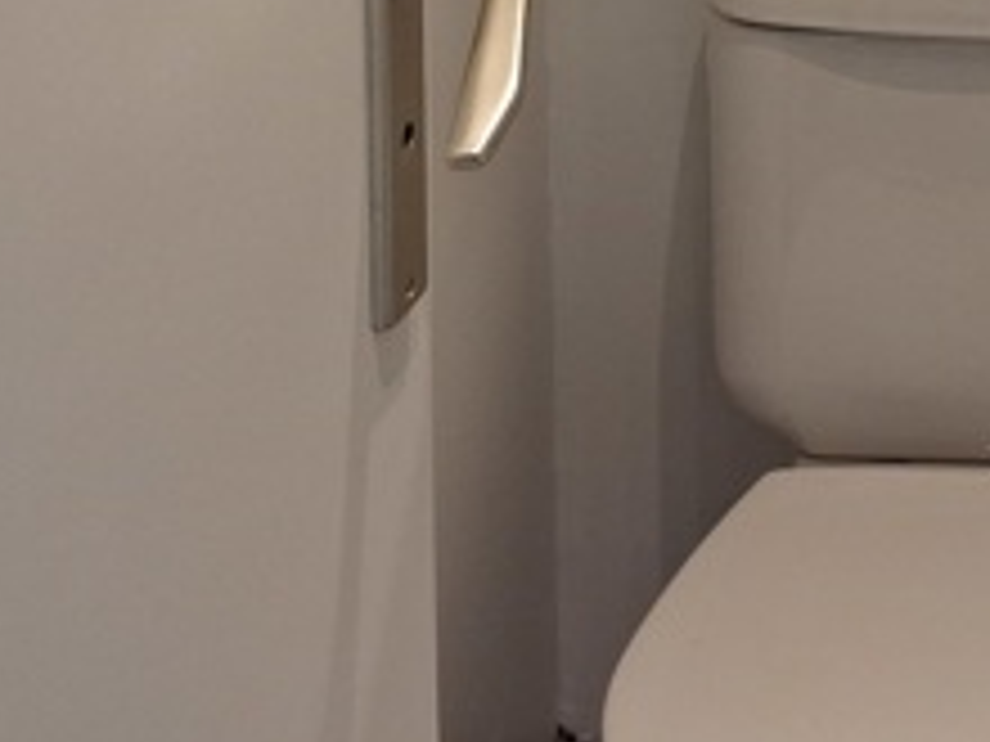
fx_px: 2803
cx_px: 936
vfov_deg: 14.6
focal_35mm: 98
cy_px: -135
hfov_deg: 19.6
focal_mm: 4
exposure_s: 1/100
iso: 100
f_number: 1.8
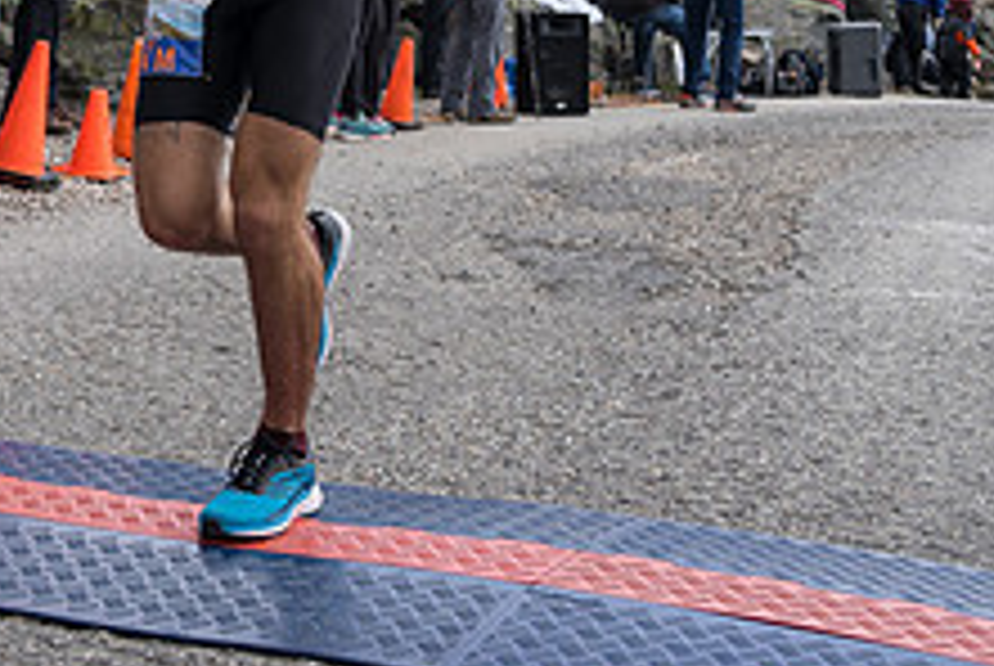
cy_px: -124
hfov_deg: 26.2
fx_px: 2101
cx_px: 225
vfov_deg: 17.2
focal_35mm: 76
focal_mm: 29
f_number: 4
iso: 160
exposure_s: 1/1000
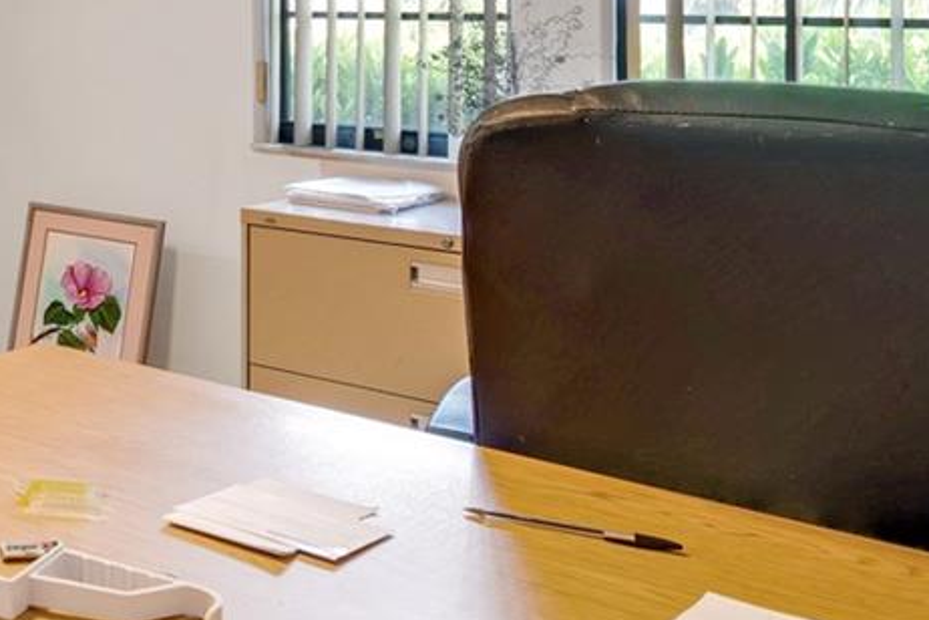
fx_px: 1342
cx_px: -310
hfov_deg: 29.7
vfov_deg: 24.5
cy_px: -40
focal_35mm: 52
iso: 250
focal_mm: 10
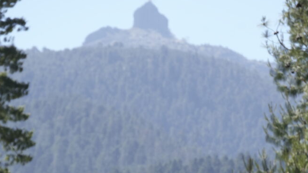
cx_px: 157
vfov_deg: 2.3
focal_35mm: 519
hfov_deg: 4.2
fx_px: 4238
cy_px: 217
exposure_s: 1/400
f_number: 9
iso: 400
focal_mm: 210
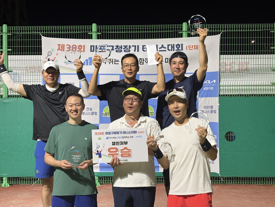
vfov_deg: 28.0
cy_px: 104
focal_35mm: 52
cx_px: 138
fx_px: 413
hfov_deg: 36.8
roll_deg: +0.5
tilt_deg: +1.8
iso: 64
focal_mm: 5.96
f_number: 1.6
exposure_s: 1/60
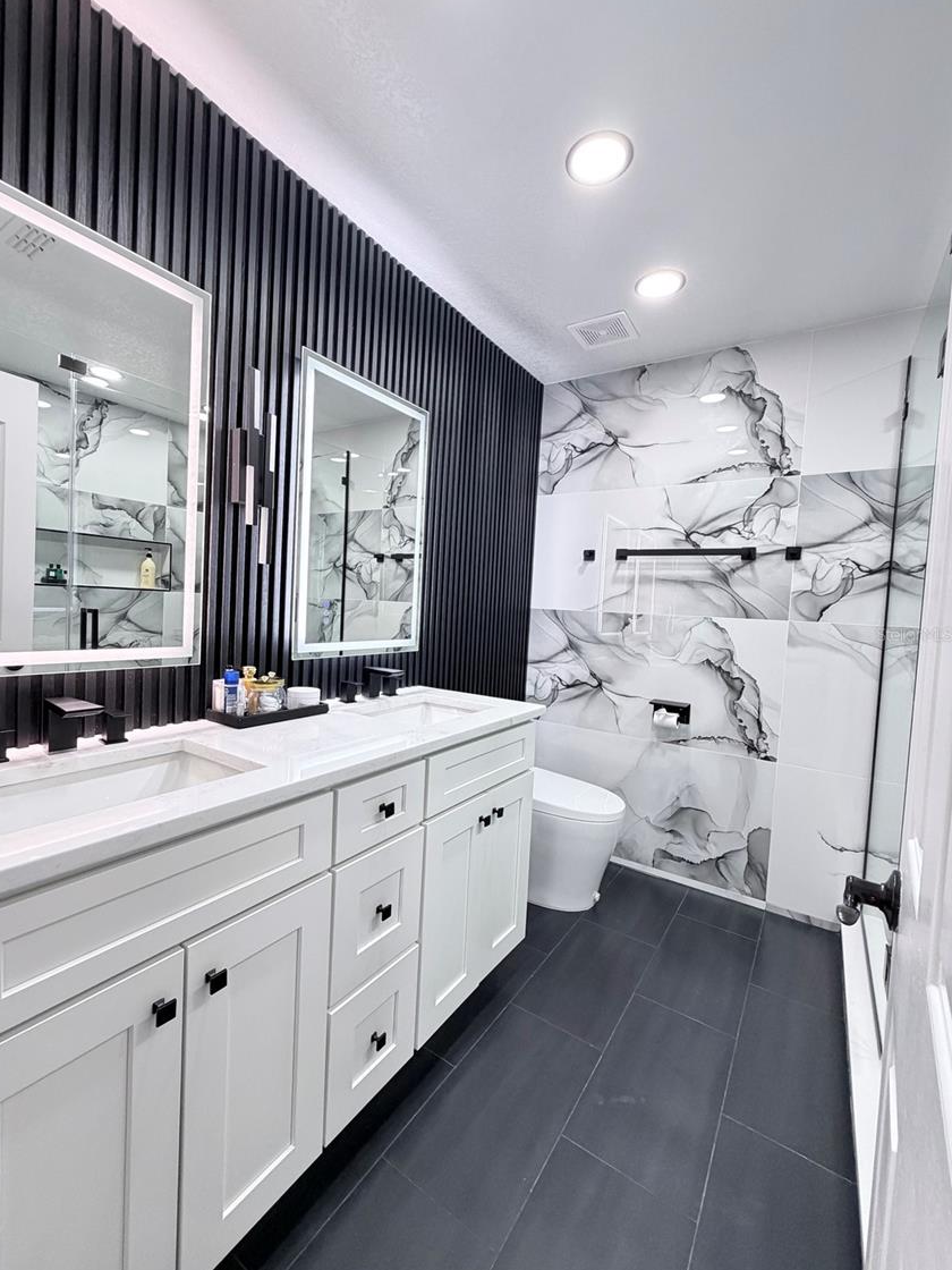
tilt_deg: -2.6
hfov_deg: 81.7
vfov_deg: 98.2
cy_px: 634
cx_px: 447
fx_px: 550
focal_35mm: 15
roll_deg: -2.9
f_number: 2.2
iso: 320
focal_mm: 2.22
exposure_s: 1/120
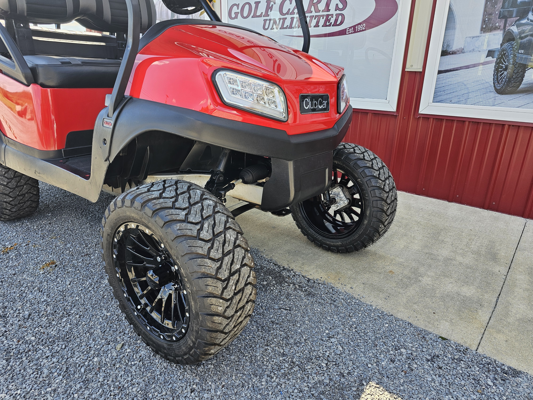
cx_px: 266
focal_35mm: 23
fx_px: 354
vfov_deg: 58.9
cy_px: 200
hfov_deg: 73.9
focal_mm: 6.3
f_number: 1.7
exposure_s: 1/180
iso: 32
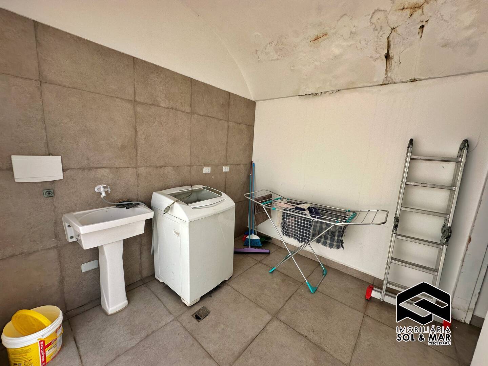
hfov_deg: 102.1
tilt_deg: -9.7
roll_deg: -3.2
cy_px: 183
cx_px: 244
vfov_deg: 85.7
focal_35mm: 14
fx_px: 197
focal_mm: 2.22
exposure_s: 1/686
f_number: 2.2
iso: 40
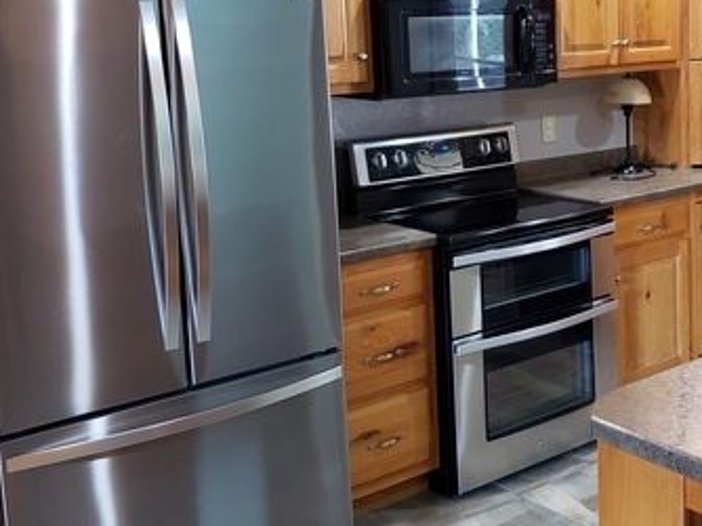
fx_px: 1054
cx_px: 598
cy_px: 177
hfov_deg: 35.2
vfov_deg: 27.8
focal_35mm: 52
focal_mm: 4.3
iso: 320
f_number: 1.5
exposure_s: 1/60
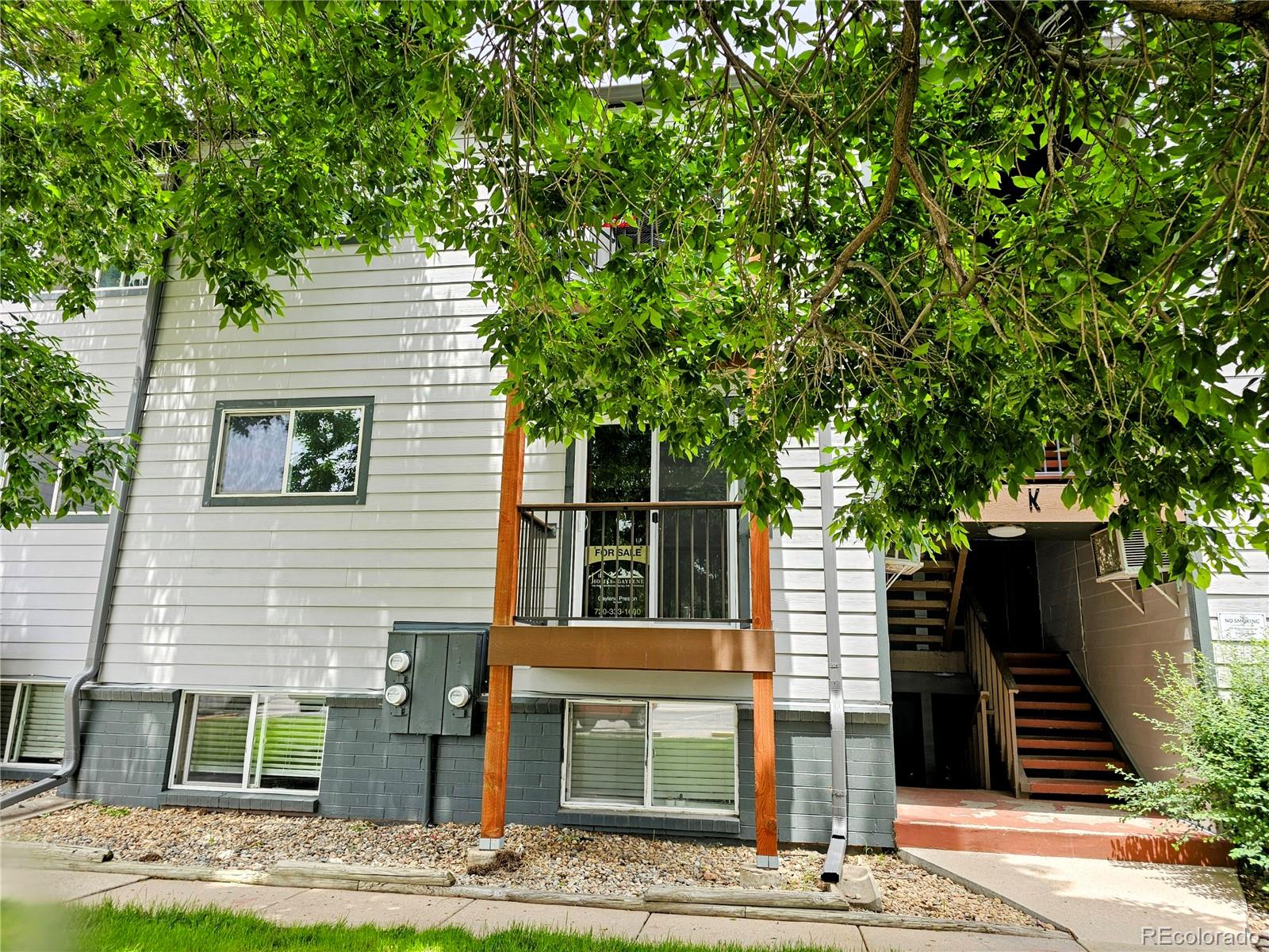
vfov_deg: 58.9
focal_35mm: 23
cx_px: 634
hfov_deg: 73.9
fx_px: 843
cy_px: 476
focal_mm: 6.3
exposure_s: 1/119
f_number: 1.7
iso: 10
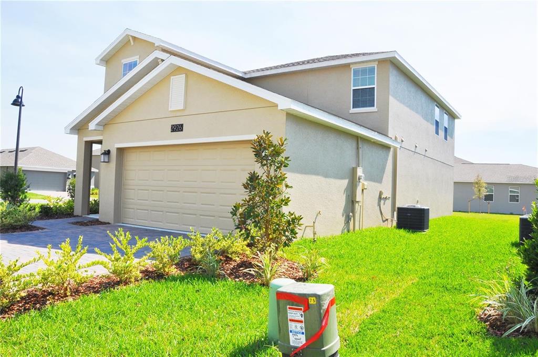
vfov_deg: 47.8
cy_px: 178
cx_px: 269
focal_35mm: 27
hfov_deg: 67.5
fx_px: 403
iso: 250
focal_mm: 18
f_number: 14
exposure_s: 1/160
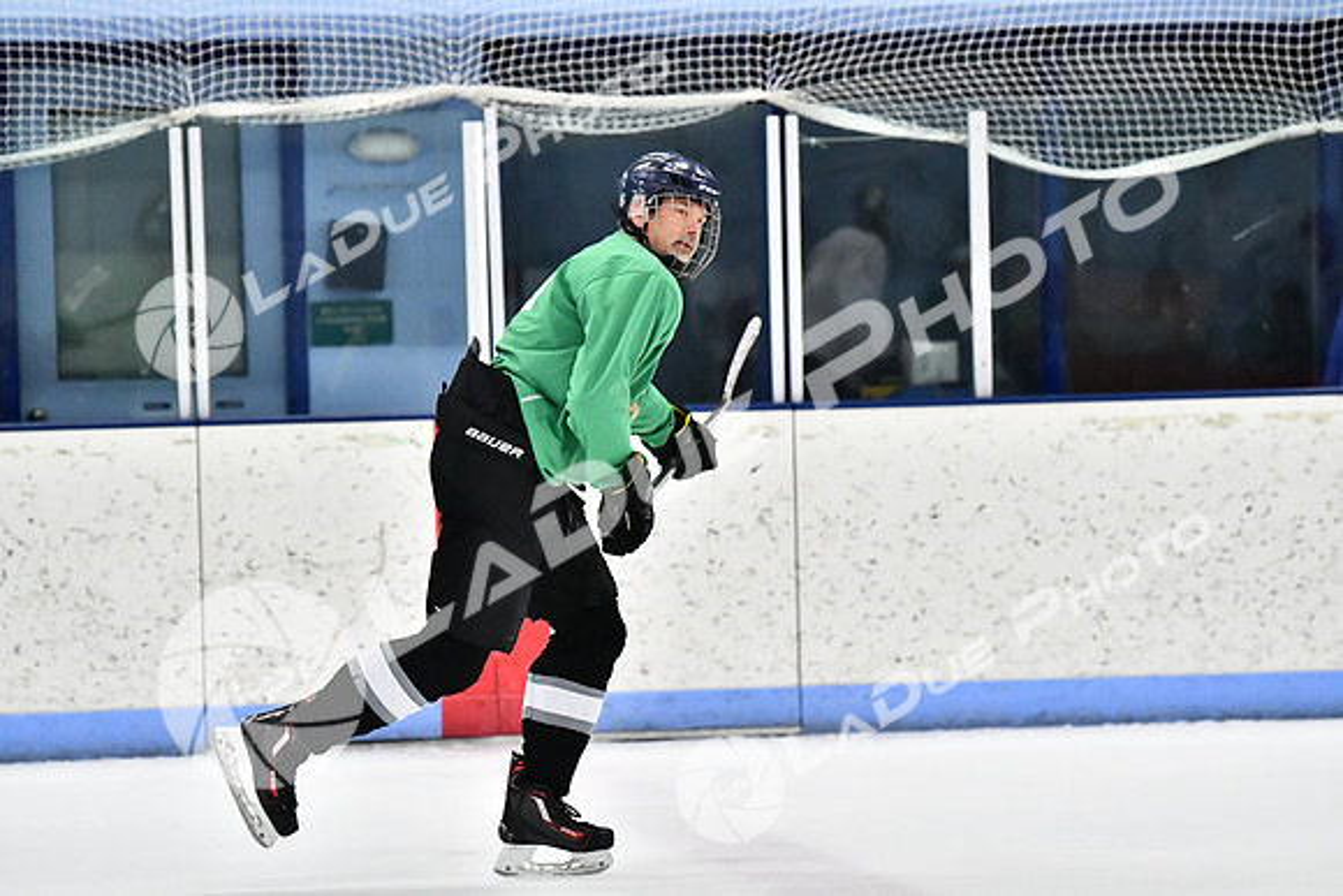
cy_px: 448
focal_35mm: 225
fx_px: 8395
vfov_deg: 6.1
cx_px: 672
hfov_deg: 9.1
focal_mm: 150
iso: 6400
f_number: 2.8
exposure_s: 1/1600
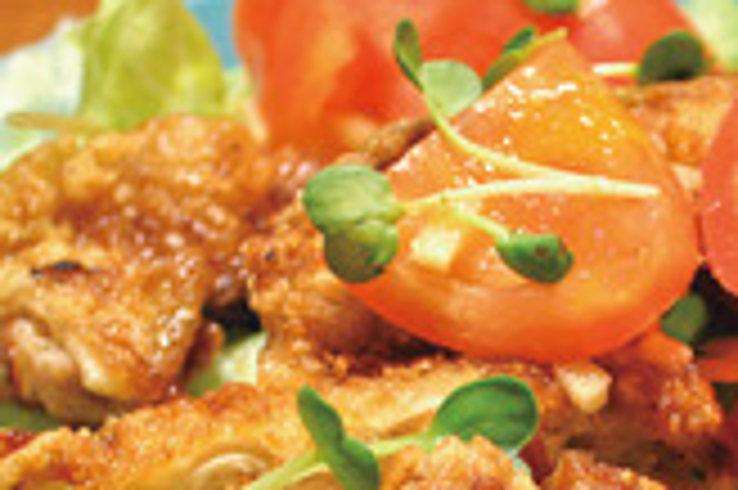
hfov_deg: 15.7
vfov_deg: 10.3
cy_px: 706
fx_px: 2642
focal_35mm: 129
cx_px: 684
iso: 400
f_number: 3.8
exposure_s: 1/13
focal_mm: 22
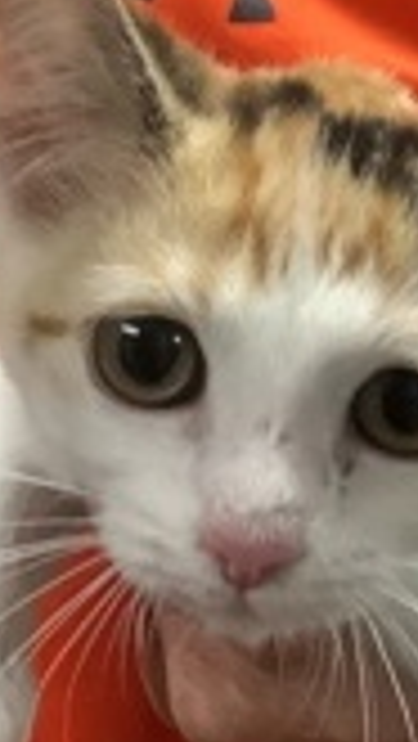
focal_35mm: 86
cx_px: 357
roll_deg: -2.3
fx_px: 1692
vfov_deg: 24.4
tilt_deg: -13.3
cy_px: 567
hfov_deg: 14.0
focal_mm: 3.3
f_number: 2.4
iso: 250
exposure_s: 1/60
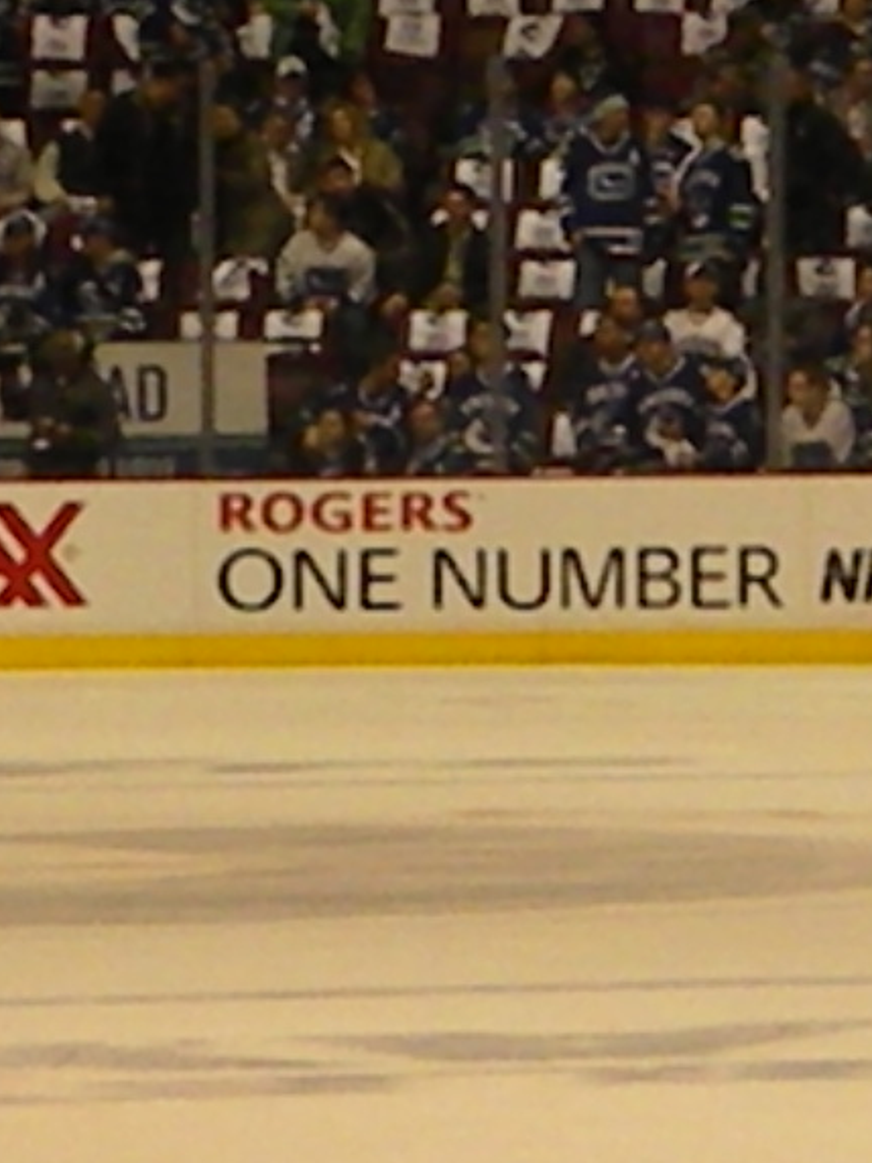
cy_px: 537
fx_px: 9976
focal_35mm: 297
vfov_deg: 6.7
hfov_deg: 4.9
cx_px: 1909
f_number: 4.5
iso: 720
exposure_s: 1/479
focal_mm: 15.1
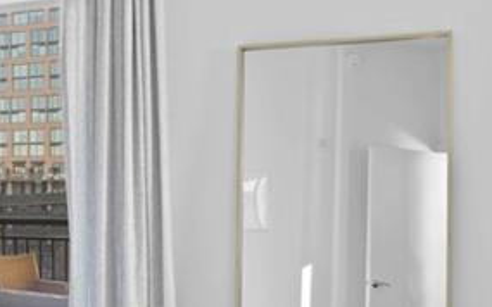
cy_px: 172
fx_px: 1180
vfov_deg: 14.8
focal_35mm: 88
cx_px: -85
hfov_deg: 21.9
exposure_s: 1/1.25
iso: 400
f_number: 11
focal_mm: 24
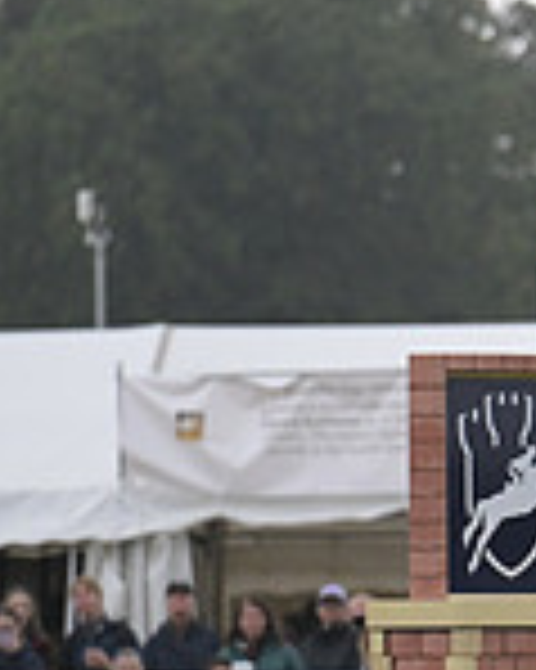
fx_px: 14550
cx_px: 1302
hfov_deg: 2.1
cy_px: 366
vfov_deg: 2.6
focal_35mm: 733
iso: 2000
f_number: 4.5
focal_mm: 200
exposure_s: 1/1250
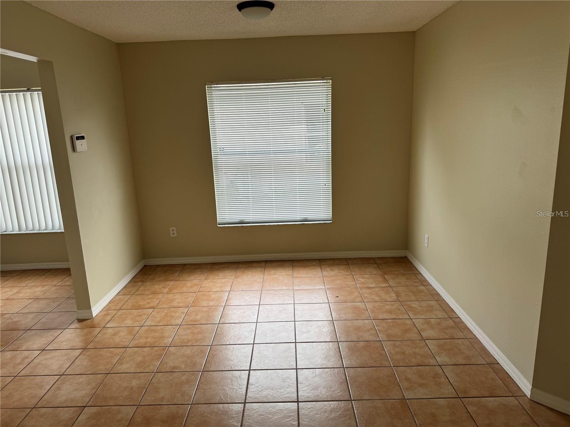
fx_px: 395
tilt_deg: -12.8
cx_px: 285
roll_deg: +2.1
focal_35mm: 24
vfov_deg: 56.8
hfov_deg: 71.6
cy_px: 214
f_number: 1.78
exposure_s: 1/202
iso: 64
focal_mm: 6.76
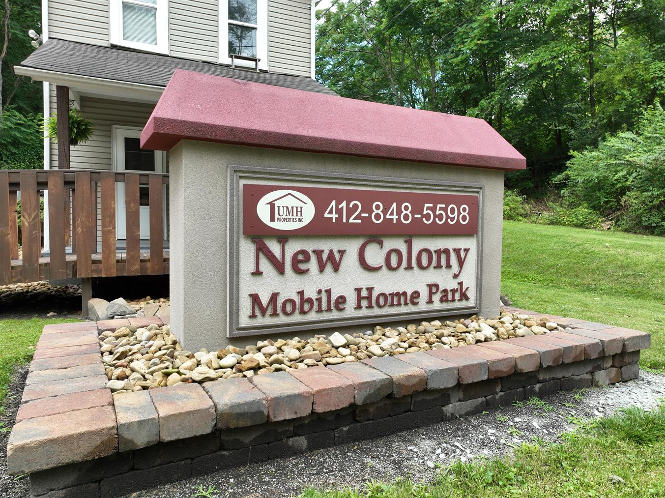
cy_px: 249
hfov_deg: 71.6
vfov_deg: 56.8
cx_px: 332
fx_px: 461
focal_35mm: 24
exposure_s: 1/320
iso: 100
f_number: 2.8
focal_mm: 12.29
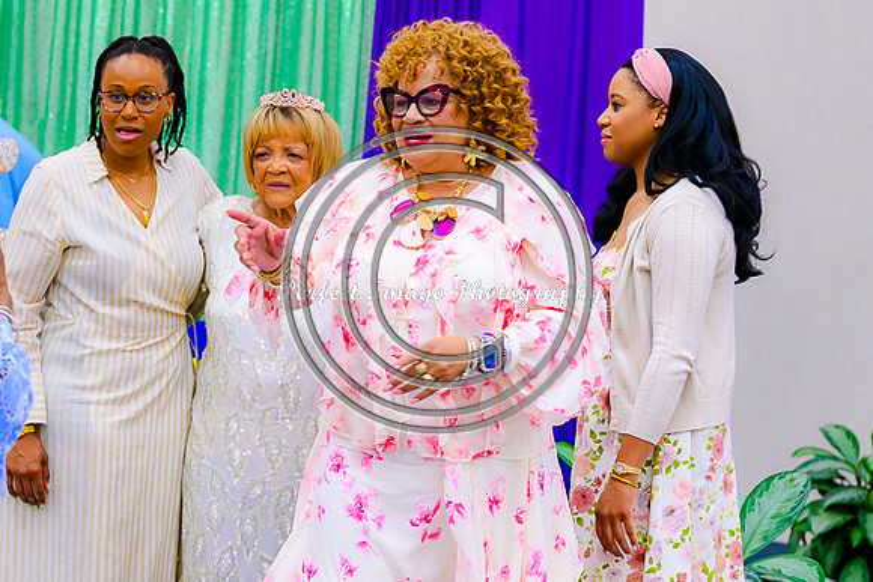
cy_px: 277
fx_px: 3342
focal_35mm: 138
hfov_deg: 14.9
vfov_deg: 10.0
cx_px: 376
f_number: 2.8
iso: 450
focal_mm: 70
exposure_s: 1/100
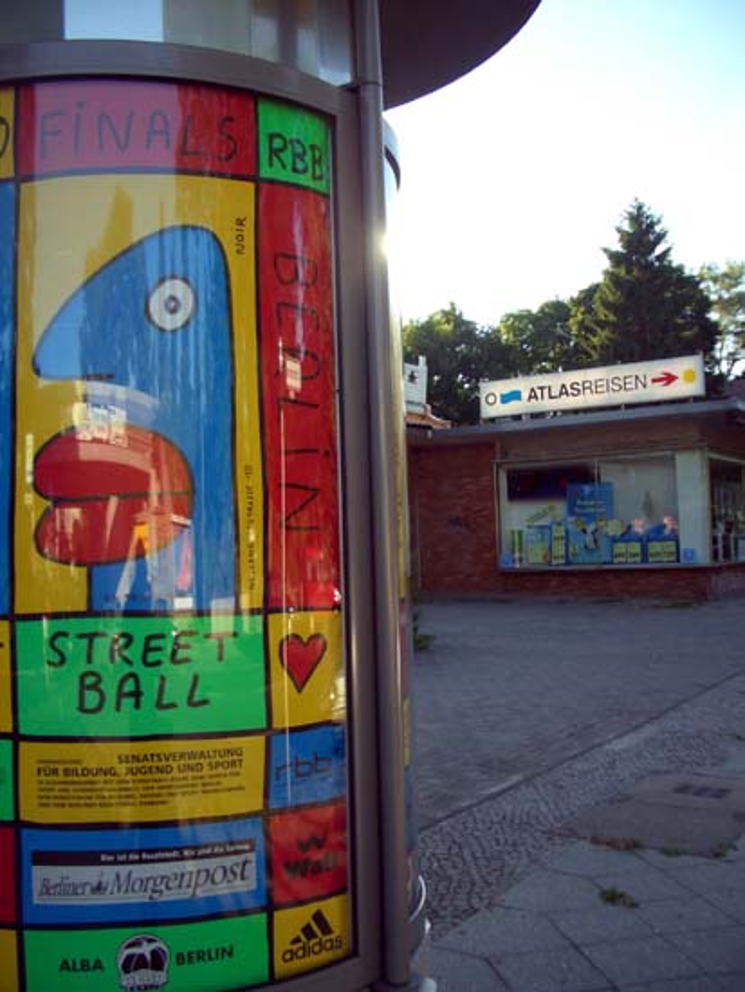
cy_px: 496
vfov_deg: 52.6
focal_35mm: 35
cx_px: 372
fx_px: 1004
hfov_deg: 40.7
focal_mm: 5.8
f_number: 2.6
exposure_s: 1/320
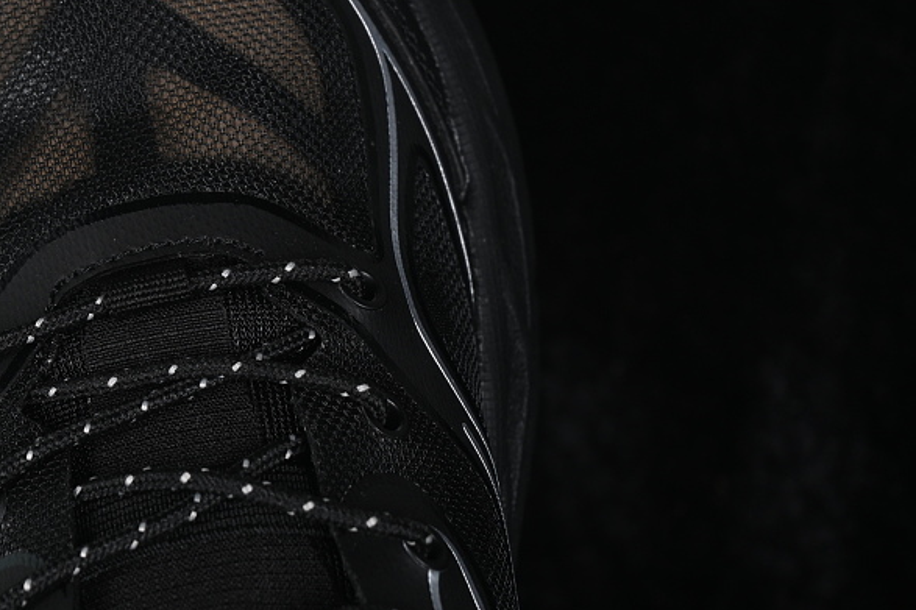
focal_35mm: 138
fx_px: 3510
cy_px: 243
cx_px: 117
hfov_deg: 14.7
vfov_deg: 9.9
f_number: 6.3
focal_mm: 50
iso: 160
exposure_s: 1/60
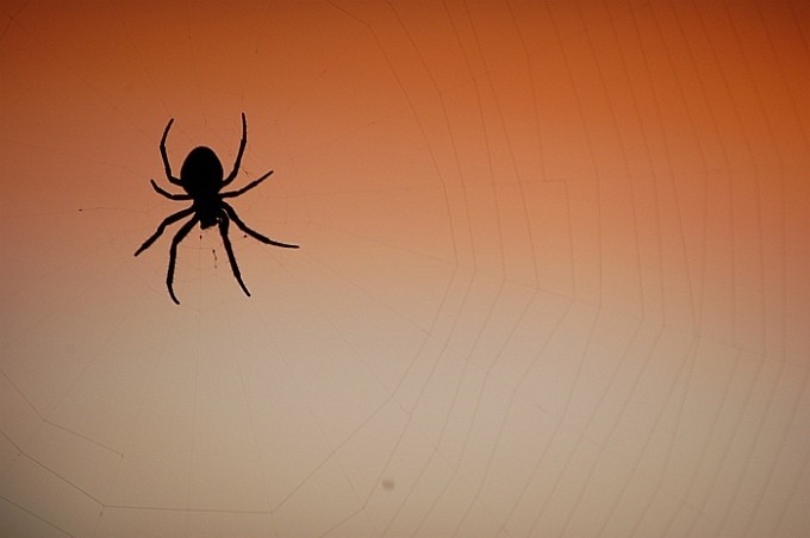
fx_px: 6743
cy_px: 269
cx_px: 405
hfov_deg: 6.9
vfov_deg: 4.6
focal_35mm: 300
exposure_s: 1/15
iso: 200
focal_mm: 200
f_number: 5.6
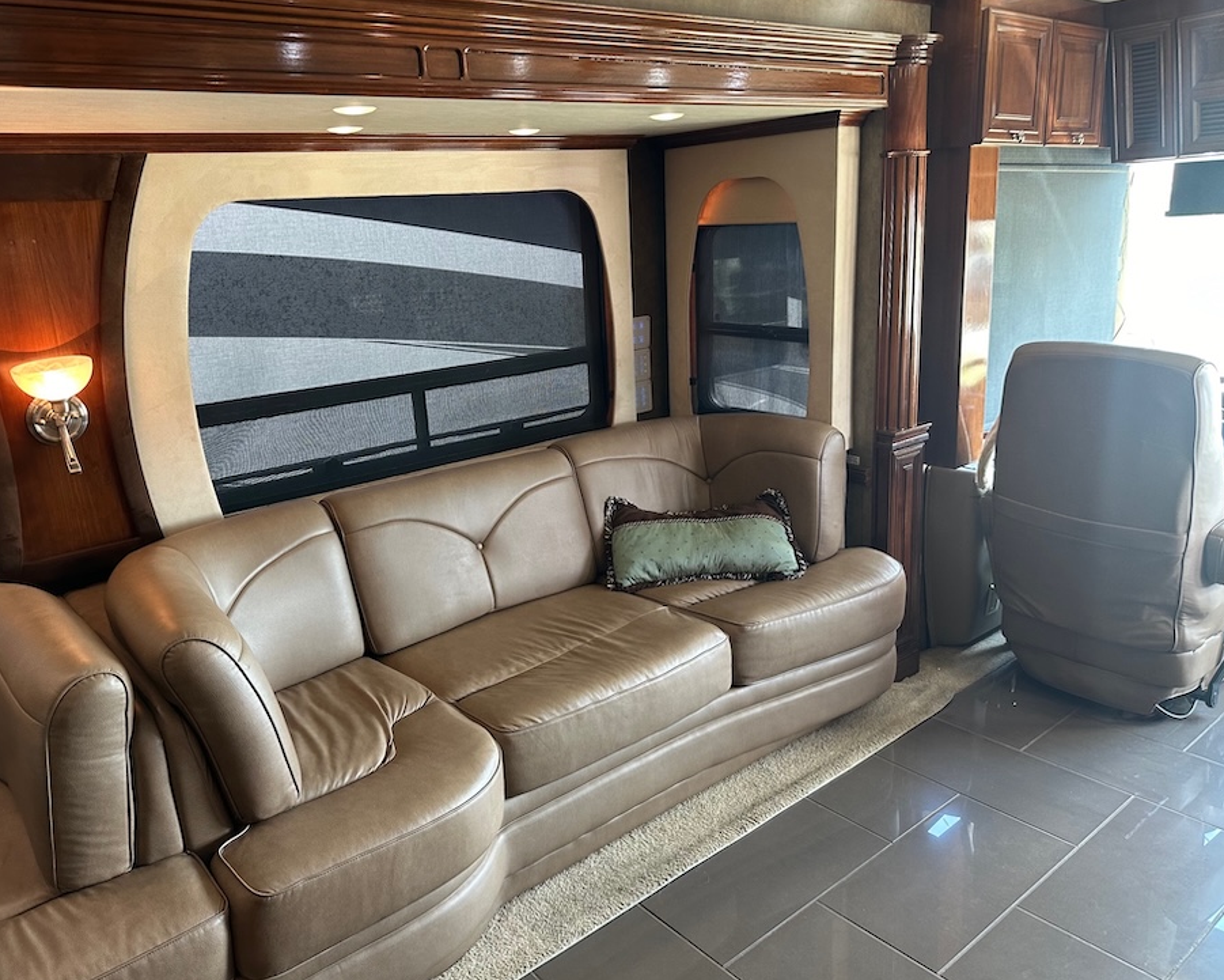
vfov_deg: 54.9
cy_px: 484
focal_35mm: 26
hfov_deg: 65.9
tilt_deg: -12.8
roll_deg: +2.9
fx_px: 942
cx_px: 562
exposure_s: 1/49
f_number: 1.78
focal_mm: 6.86
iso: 200
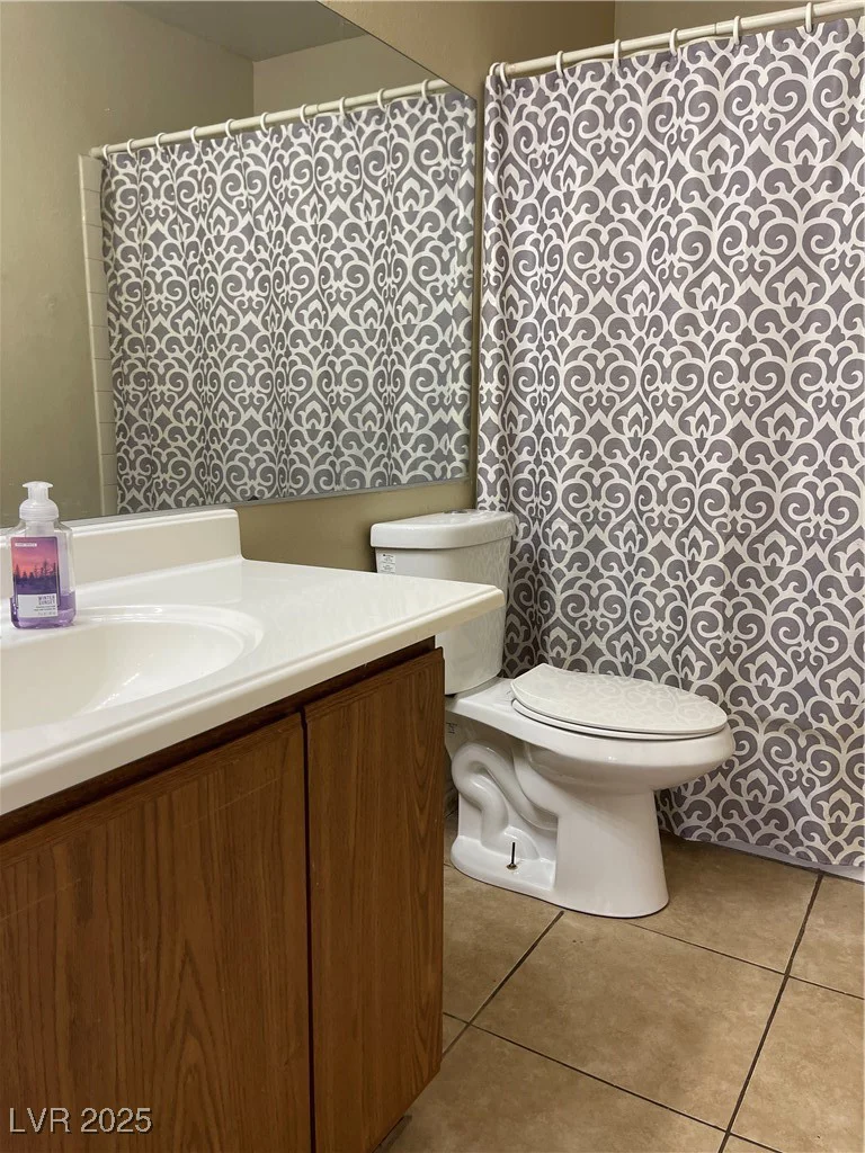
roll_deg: +0.5
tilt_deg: -10.5
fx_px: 866
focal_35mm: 26
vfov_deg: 67.3
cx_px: 432
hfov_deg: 53.1
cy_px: 576
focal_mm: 5.1
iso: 125
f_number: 1.6
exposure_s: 1/120
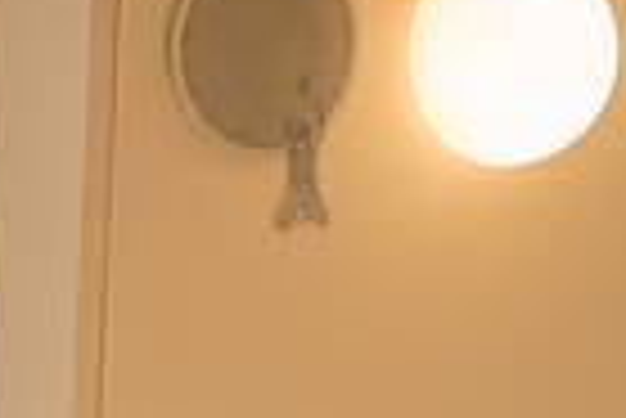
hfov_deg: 4.4
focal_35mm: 467
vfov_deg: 2.9
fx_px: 8129
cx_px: 1171
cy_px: 802
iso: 2500
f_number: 4
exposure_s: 1/125
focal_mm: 112
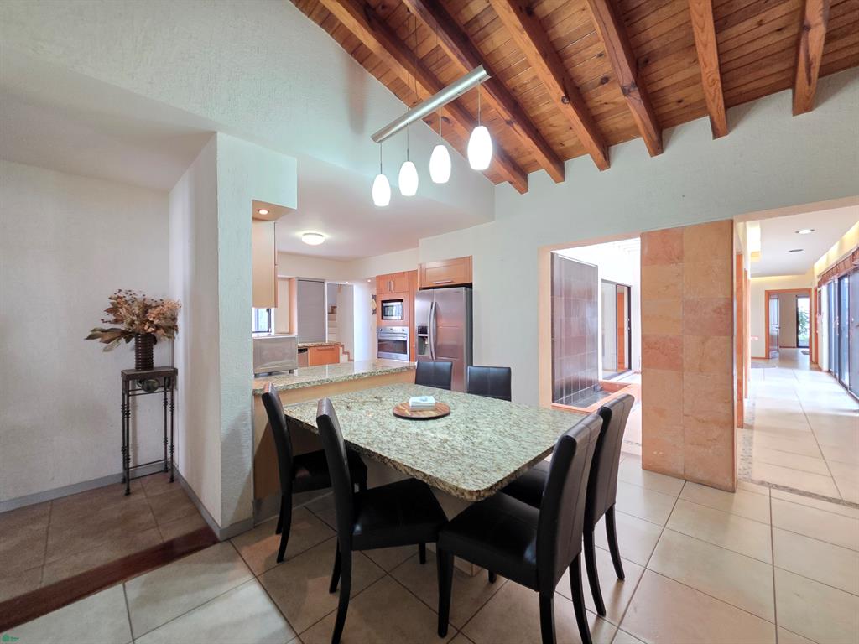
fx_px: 323
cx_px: 430
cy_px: 322
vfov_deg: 89.9
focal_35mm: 13
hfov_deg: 106.2
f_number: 1.9
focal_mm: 2.2
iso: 1000
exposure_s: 1/60
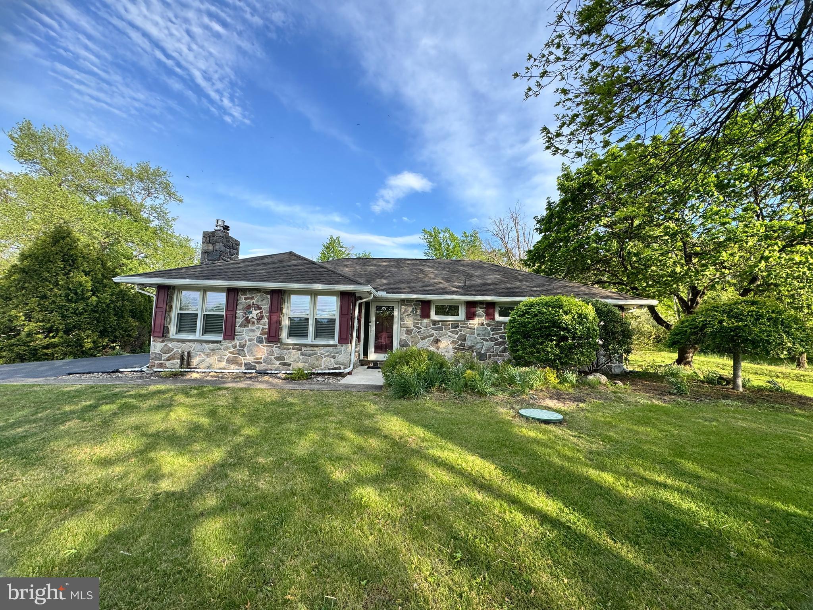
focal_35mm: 14
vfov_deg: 85.7
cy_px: 305
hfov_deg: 102.1
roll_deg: -2.3
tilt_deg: +4.5
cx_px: 406
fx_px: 329
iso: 40
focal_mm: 2.22
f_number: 2.2
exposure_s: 1/858
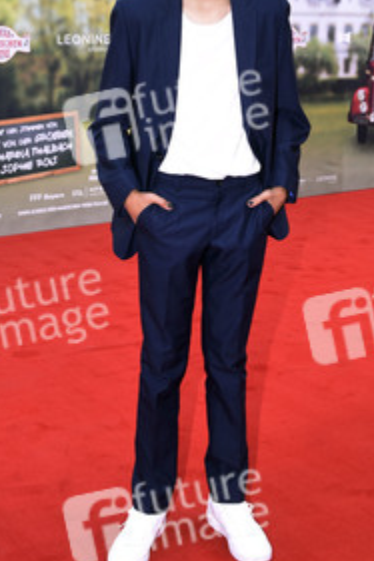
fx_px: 842
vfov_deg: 36.7
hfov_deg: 25.0
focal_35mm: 54
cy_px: 218
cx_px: 224
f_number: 7.1
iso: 500
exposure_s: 1/160
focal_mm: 38
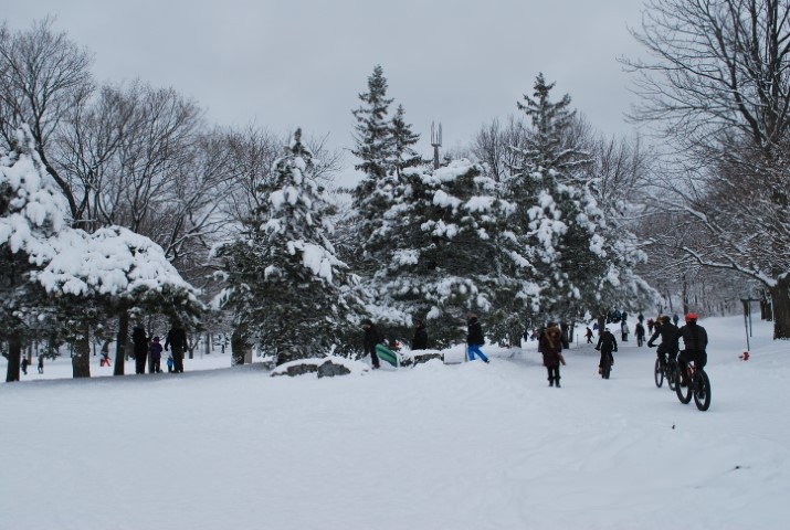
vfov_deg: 37.0
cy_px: 265
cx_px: 395
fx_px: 792
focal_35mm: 36
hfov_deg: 53.0
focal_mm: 24
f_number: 10
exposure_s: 1/250
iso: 180
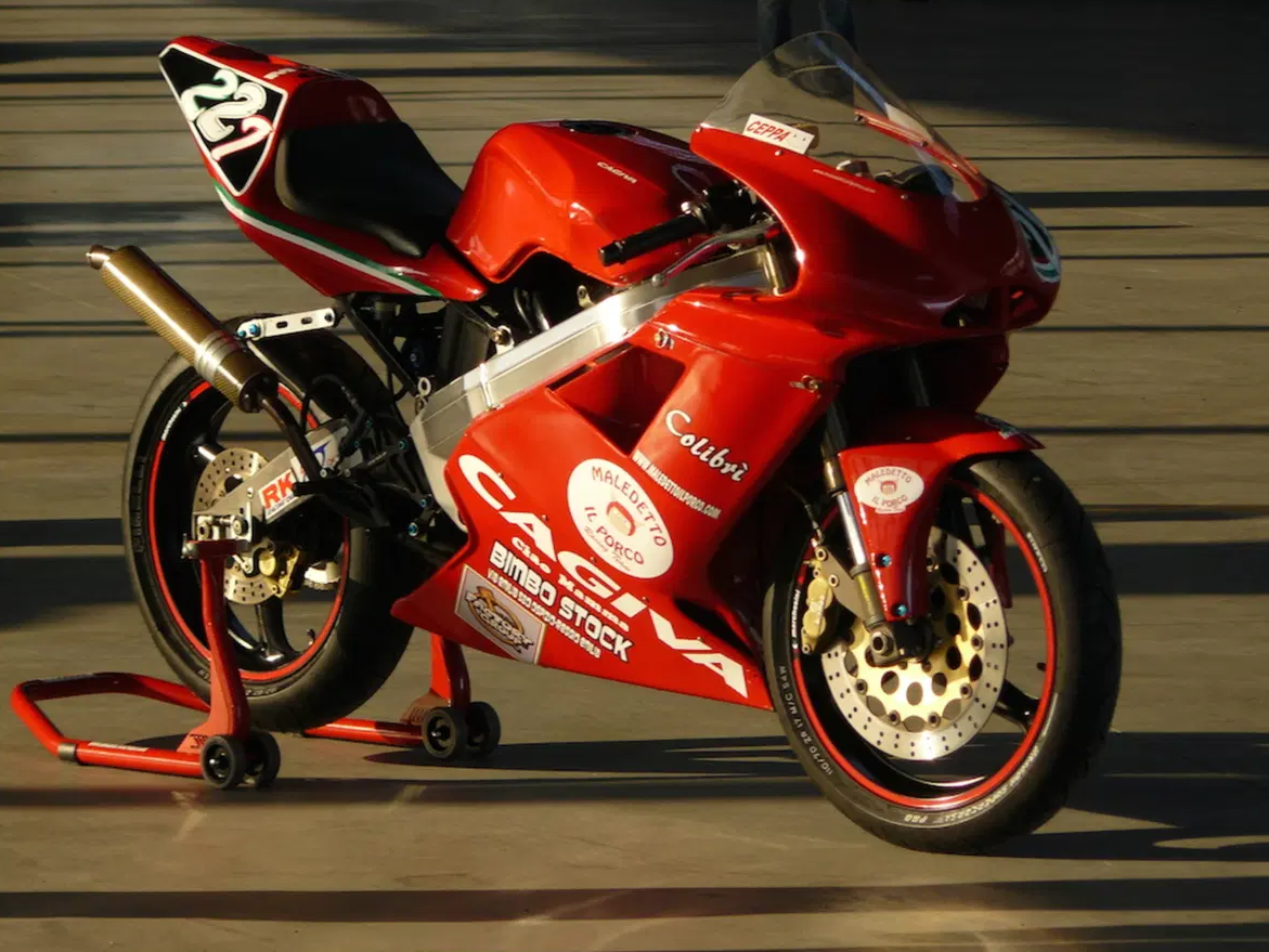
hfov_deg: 9.4
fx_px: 7701
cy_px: 473
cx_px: 645
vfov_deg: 7.1
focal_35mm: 210
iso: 100
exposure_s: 1/100
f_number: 4
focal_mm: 34.2
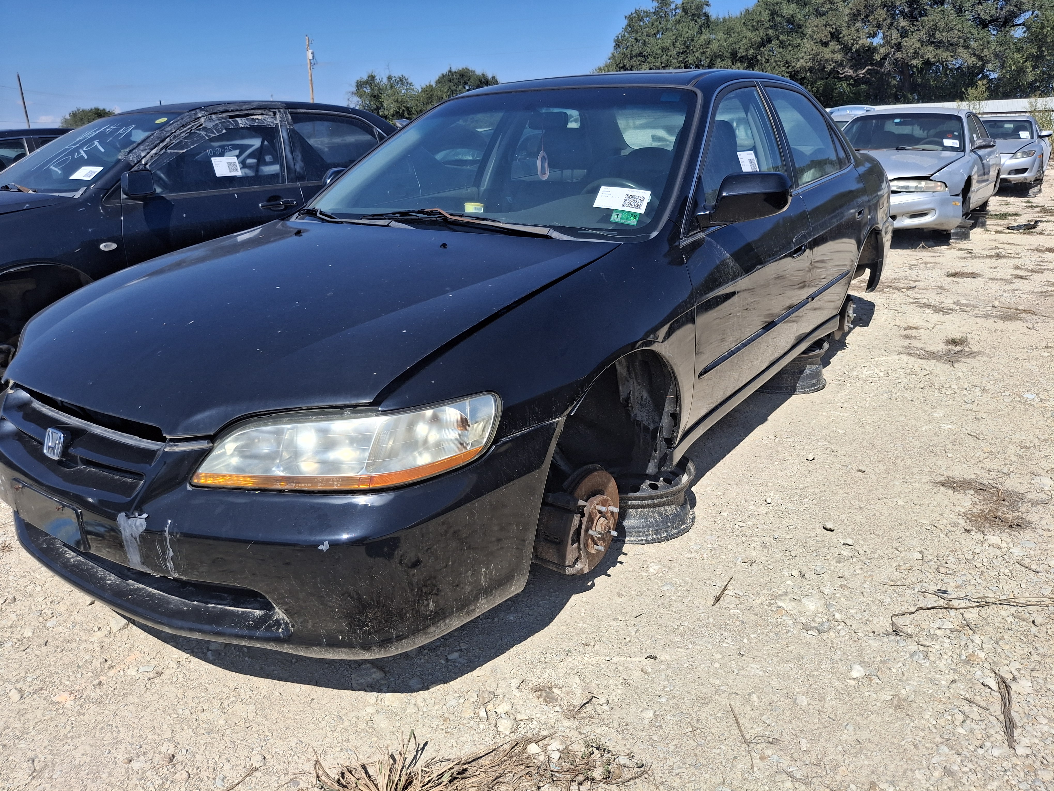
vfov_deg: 54.9
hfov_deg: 69.4
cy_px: 396
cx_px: 527
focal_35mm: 25
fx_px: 761
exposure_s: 1/2653
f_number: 1.8
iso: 32
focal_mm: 4.69
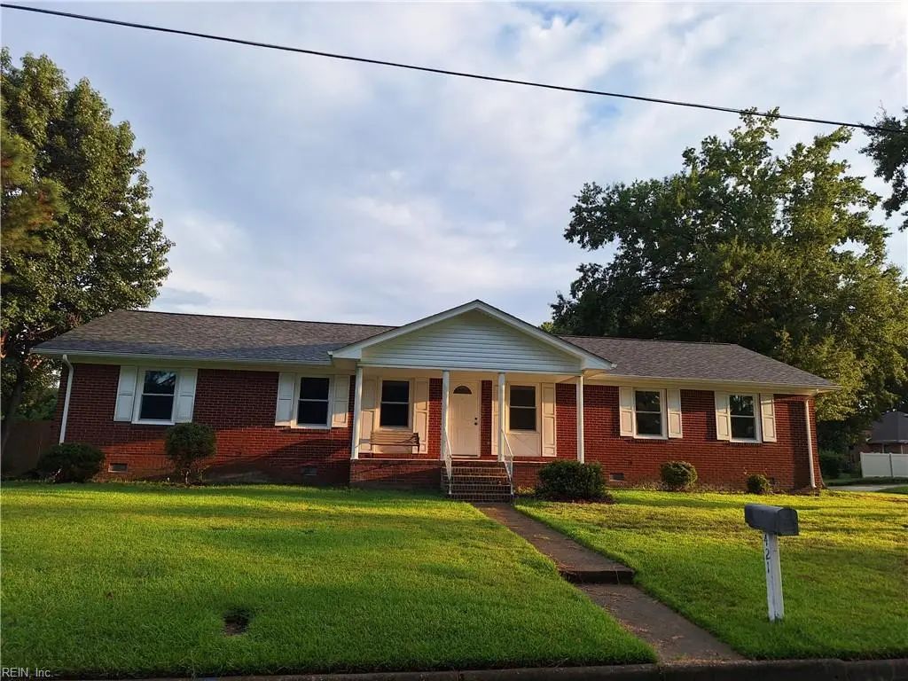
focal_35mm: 23
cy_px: 340
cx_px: 454
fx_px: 603
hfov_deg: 73.9
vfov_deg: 58.9
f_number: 1.8
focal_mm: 5.54
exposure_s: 1/1119
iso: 40
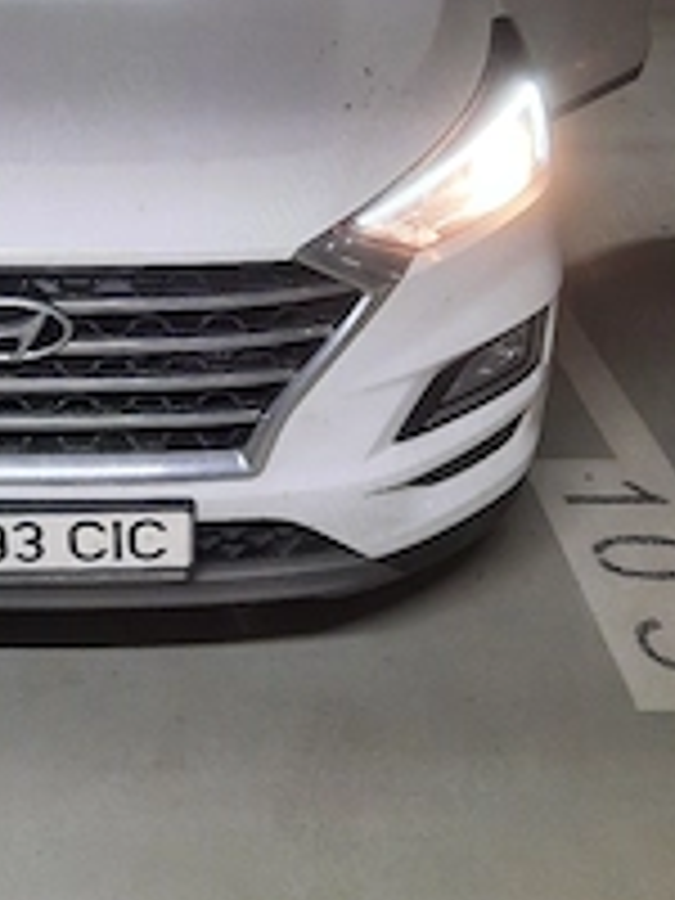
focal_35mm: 50
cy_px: 212
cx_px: 104
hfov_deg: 28.3
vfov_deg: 37.1
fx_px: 1300
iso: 250
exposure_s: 1/33
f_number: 2
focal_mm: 4.6
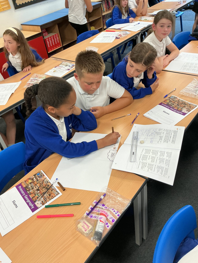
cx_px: 97
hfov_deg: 46.8
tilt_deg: -38.5
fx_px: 229
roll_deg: +11.4
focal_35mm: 30
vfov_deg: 60.0
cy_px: 132
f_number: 1.8
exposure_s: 1/50
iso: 80
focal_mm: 3
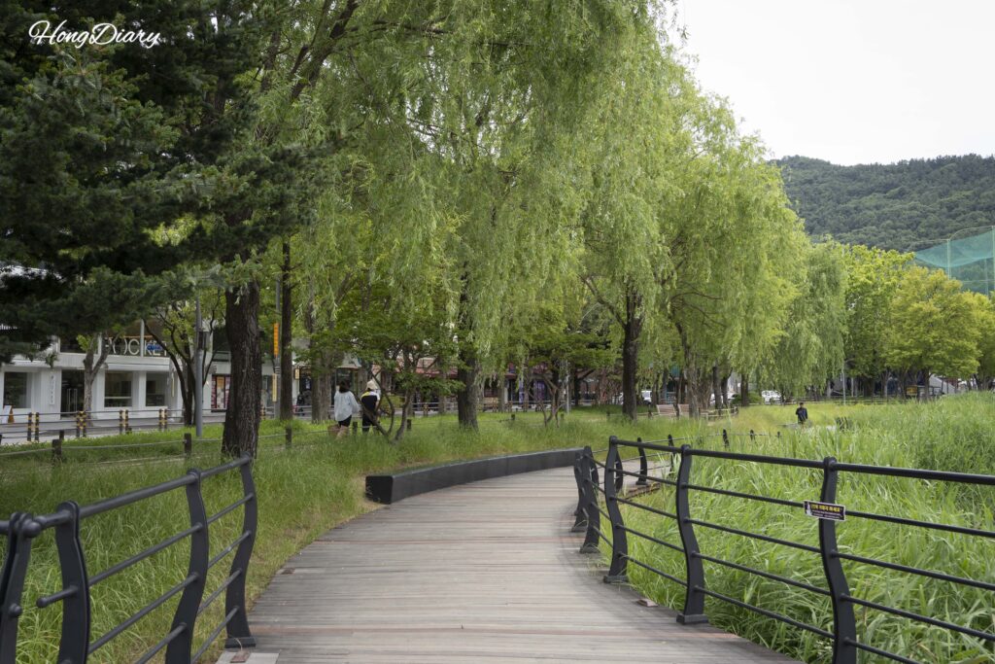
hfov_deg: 54.4
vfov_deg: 37.9
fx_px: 967
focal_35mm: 35
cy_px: 332
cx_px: 498
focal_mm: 35
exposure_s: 1/100
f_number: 7.1
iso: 100
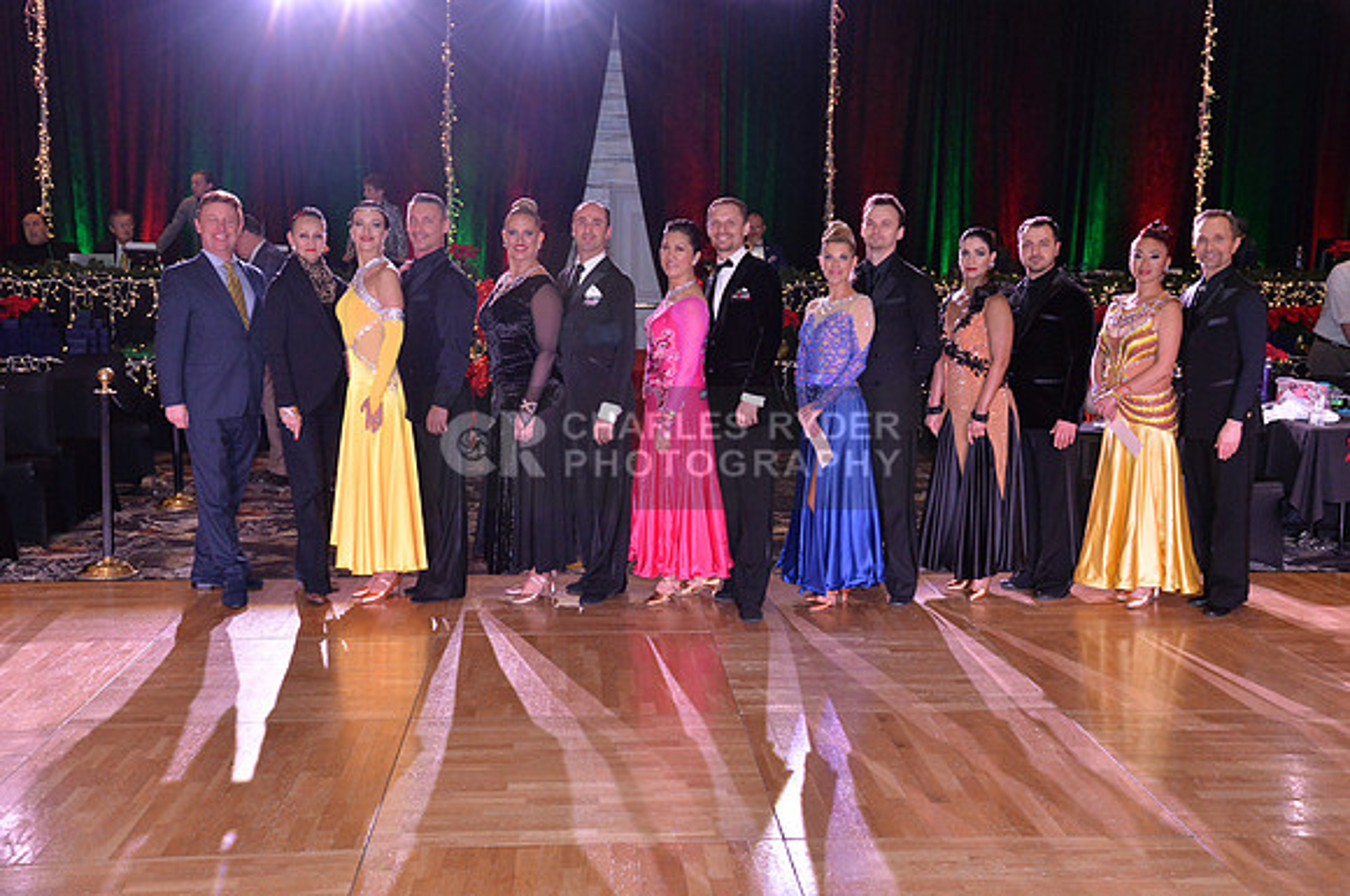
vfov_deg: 33.3
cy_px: 448
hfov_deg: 48.5
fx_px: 1498
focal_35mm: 40
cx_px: 675
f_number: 5.6
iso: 2500
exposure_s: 1/250
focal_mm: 40
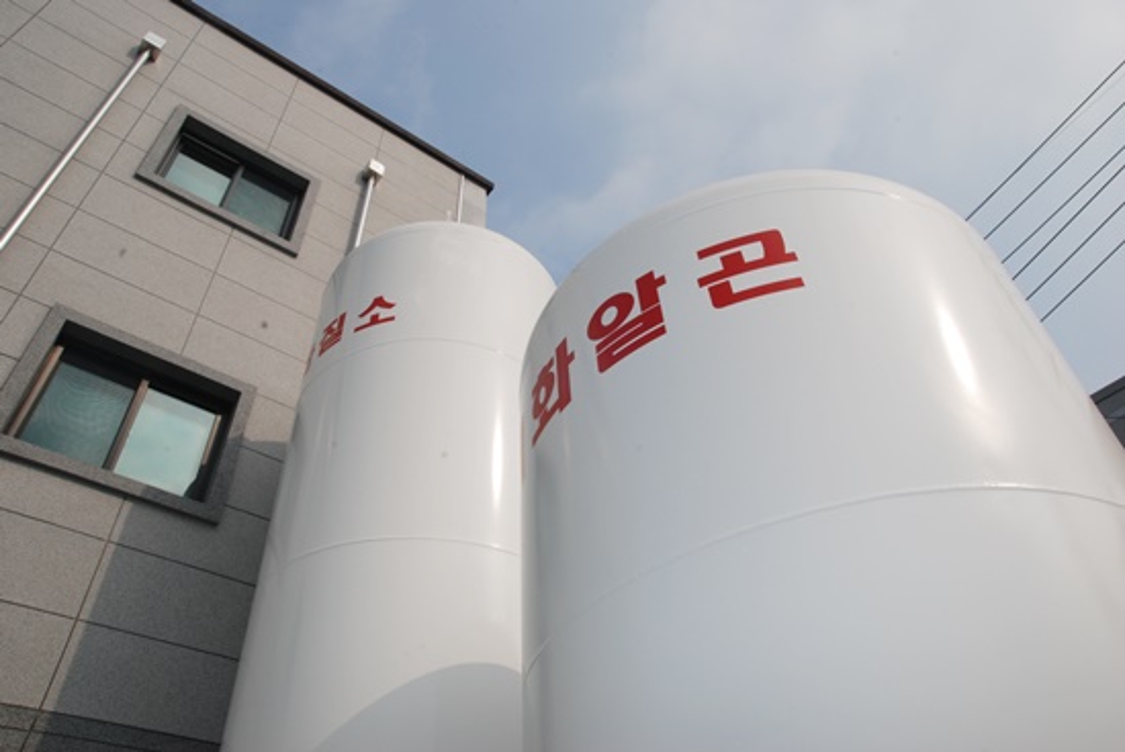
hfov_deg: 70.4
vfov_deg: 50.5
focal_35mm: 26
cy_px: 376
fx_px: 798
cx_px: 562
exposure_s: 1/200
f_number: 20
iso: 200
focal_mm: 17
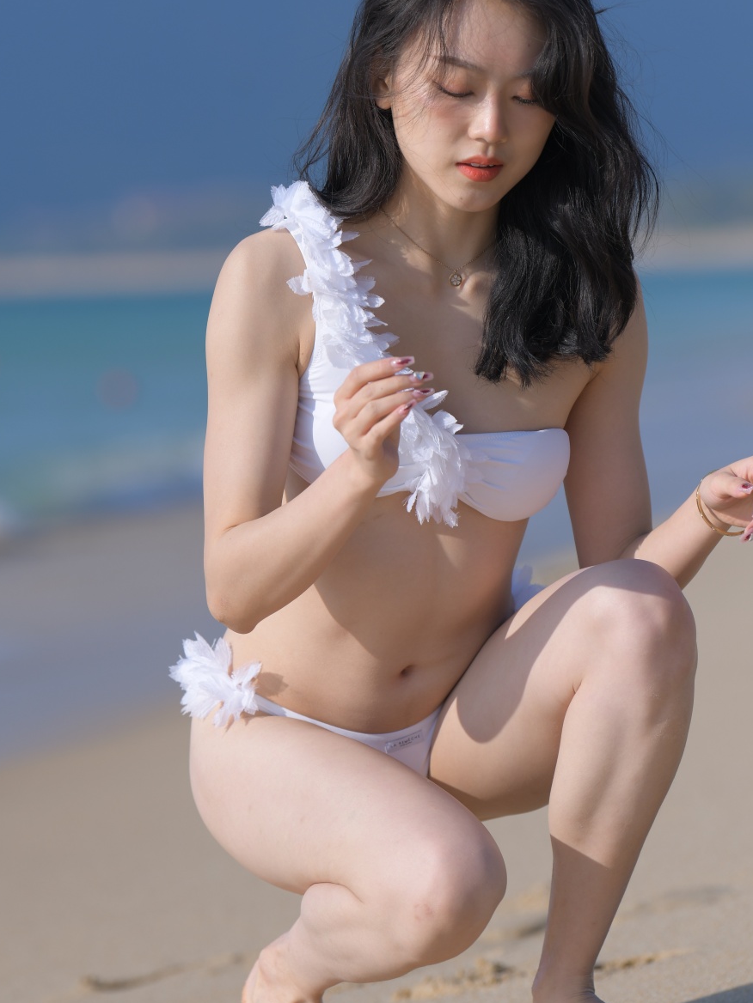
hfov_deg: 5.9
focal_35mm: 252
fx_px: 7309
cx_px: 365
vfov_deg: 7.9
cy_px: 467
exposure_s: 1/2000
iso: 125
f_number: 4
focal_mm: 170
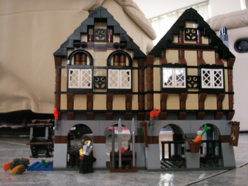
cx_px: 124
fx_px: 265
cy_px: 93
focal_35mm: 37
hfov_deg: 50.1
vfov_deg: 38.7
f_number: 3.5
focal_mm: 7.7
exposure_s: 1
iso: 160
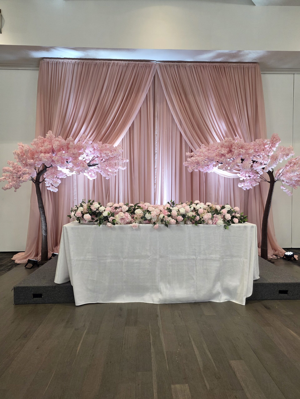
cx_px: 150
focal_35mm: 23
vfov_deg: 73.9
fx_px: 266
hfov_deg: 58.9
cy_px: 200
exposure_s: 1/120
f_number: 1.7
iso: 250
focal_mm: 6.25
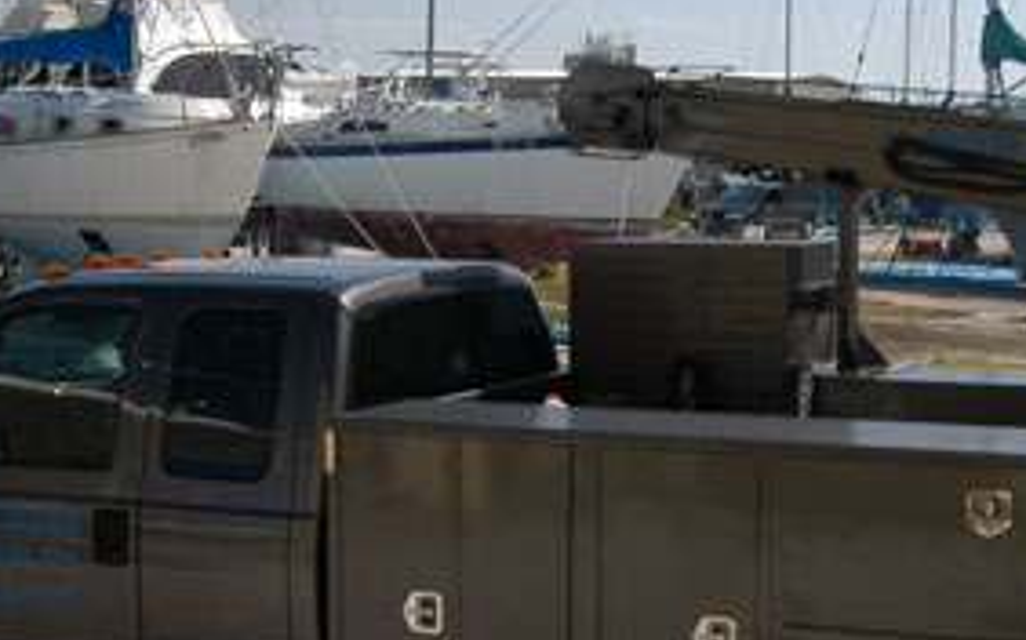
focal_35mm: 78
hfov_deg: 26.5
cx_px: 535
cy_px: 391
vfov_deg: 16.7
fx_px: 2180
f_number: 6.7
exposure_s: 1/200
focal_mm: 24
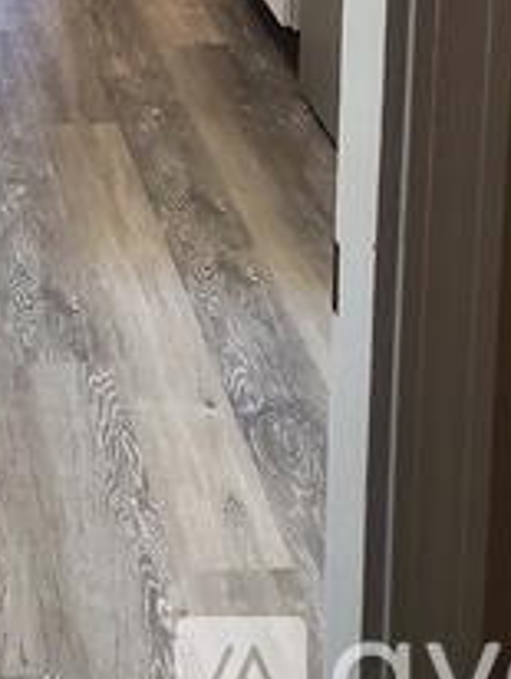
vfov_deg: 20.0
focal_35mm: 84
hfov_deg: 16.8
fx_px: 1650
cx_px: -115
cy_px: -351
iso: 250
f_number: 2.4
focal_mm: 4.3
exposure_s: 1/60
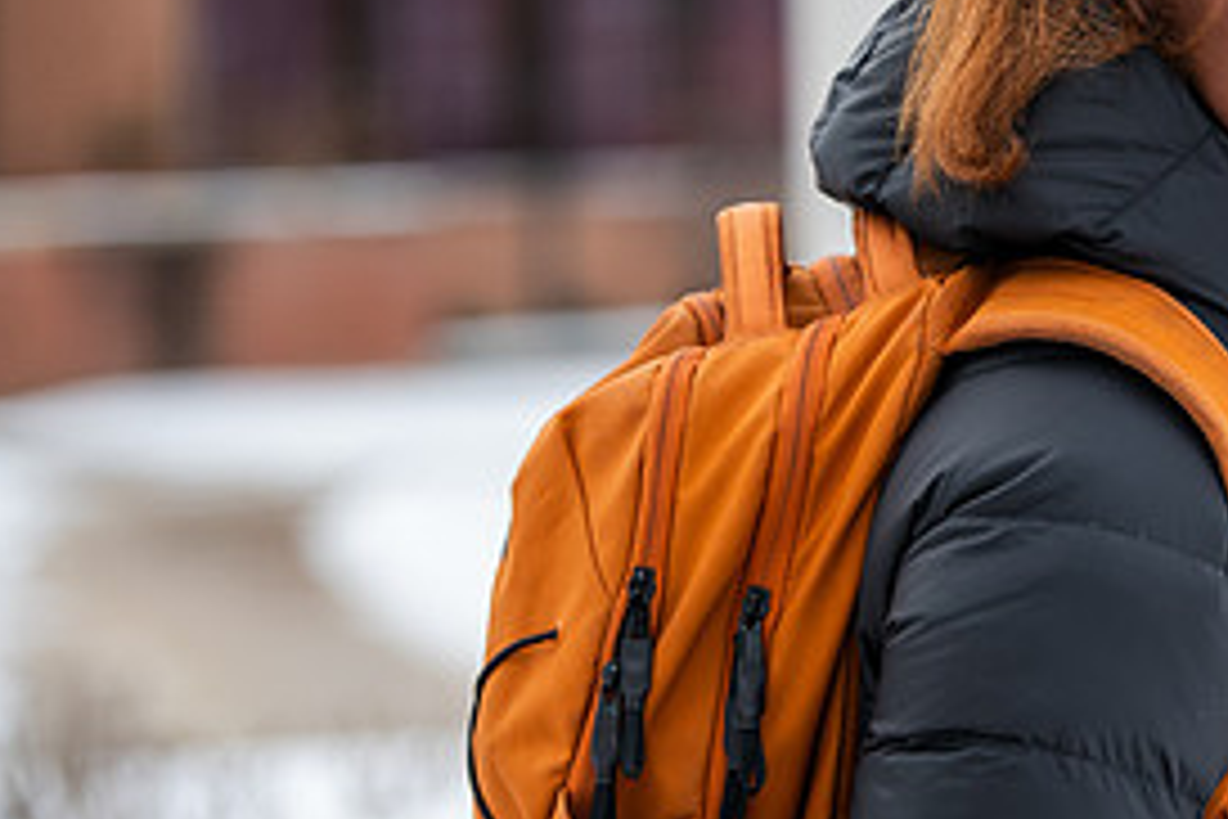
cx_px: 1170
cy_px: 79
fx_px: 8698
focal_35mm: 255
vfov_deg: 5.4
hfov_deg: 8.0
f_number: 3.5
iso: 160
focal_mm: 120
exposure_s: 1/640
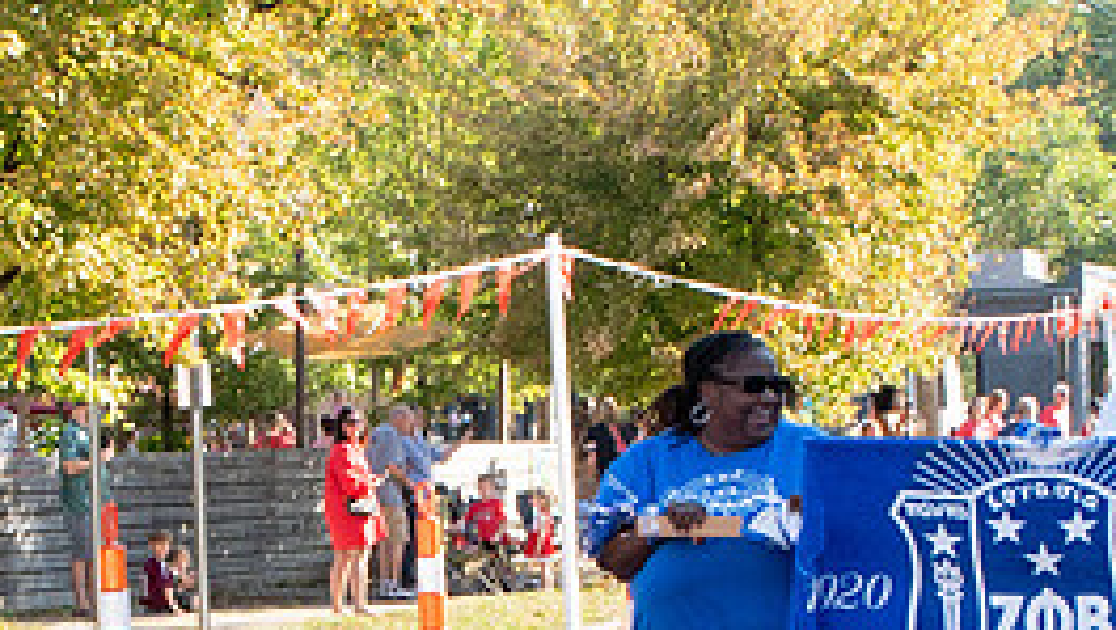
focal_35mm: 128
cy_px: 599
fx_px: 3791
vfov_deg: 9.4
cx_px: 347
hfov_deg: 16.7
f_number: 11
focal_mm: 24
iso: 500
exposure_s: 1/200
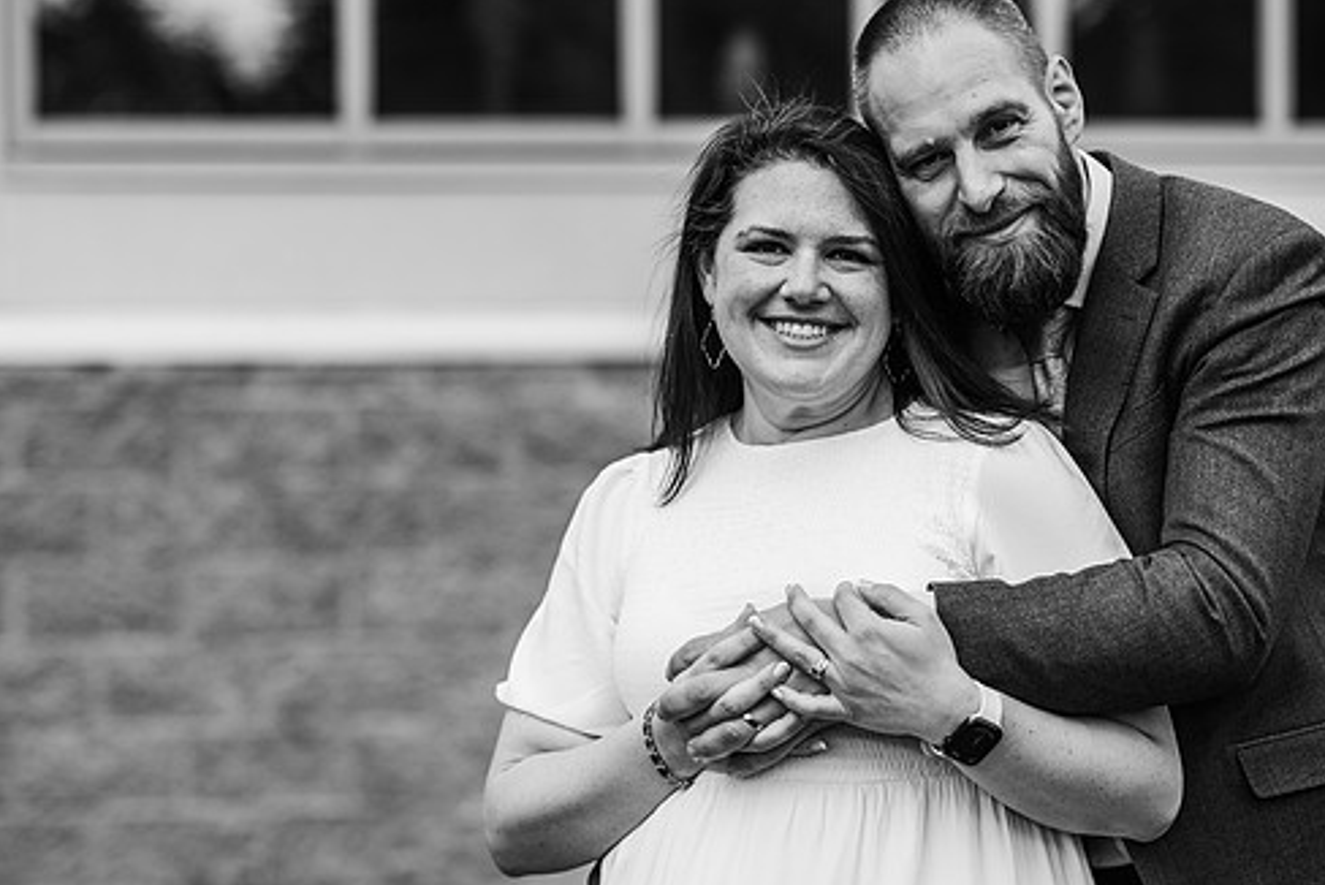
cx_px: 614
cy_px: 422
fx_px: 3719
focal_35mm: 101
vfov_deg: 13.6
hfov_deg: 20.2
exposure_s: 1/2000
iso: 250
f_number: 2.5
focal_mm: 85
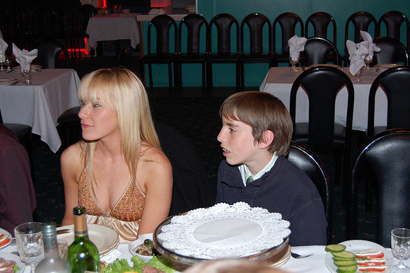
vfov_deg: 23.8
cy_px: 136
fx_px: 649
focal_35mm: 57
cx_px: 205
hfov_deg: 35.1
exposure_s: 1/60
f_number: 4.8
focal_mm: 38
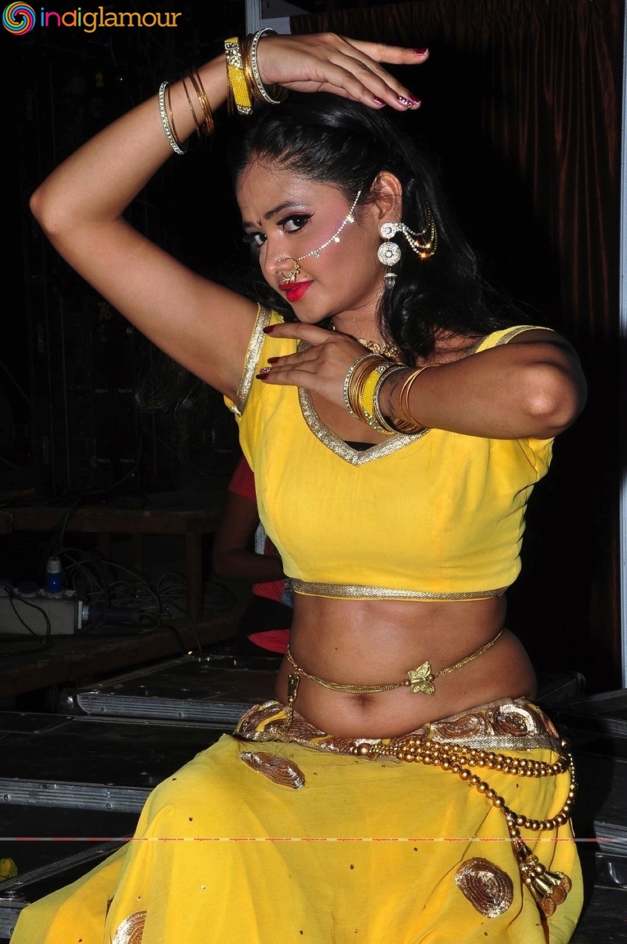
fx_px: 1885
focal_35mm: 72
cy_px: 472
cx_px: 314
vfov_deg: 28.1
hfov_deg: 18.9
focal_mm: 48
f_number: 20
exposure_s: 1/125
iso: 500
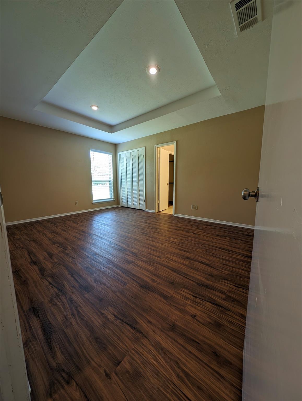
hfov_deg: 94.7
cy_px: 200
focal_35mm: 12
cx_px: 151
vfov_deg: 110.4
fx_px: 139
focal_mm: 2.23
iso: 49
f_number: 1.95
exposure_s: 1/24
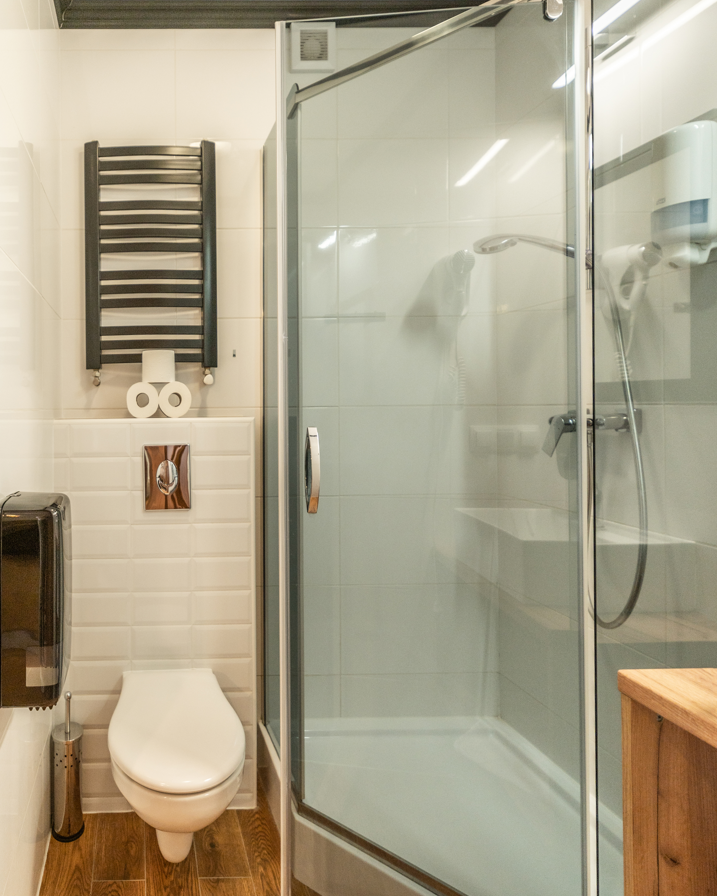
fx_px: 451
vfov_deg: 89.4
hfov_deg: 77.0
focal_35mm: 17
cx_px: 358
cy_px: 493
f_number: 3.2
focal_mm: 15
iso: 320
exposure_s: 1/80
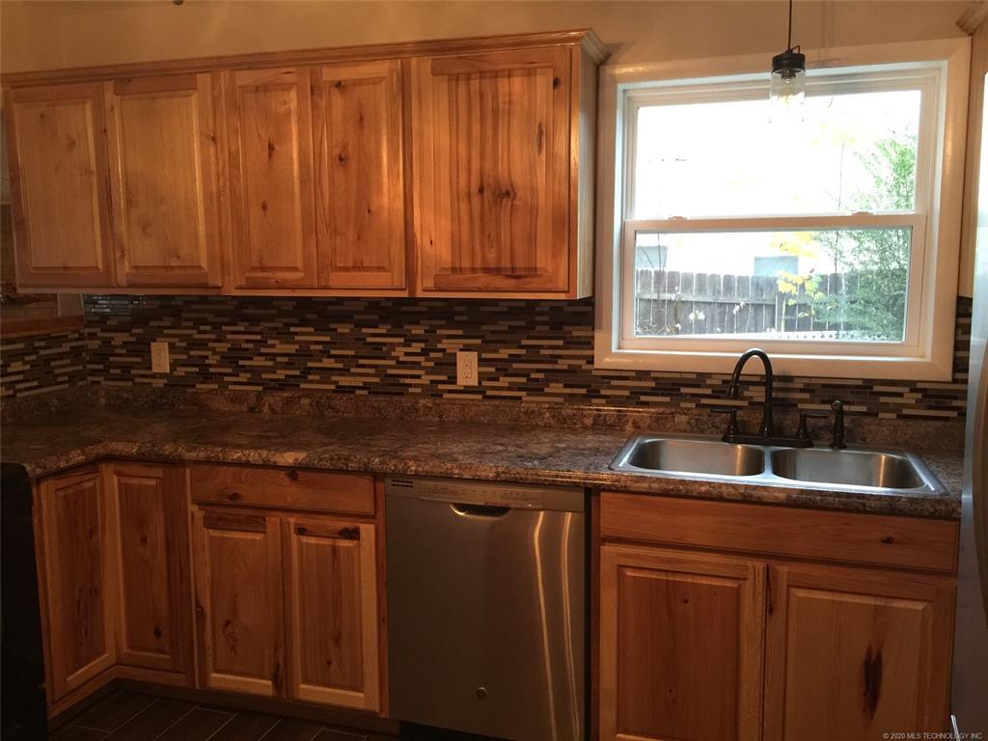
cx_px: 494
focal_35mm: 29
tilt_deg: -6.7
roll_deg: +0.0
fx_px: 828
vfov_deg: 48.2
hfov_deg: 61.7
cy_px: 370
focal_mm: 4.15
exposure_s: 1/15
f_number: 2.2
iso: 100
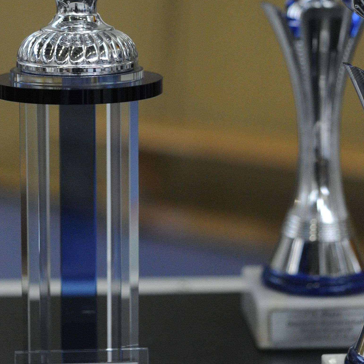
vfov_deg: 16.4
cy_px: 48
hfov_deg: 16.5
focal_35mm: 105
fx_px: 1249
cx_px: 72
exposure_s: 1/1250
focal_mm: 50
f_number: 2.8
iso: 3200
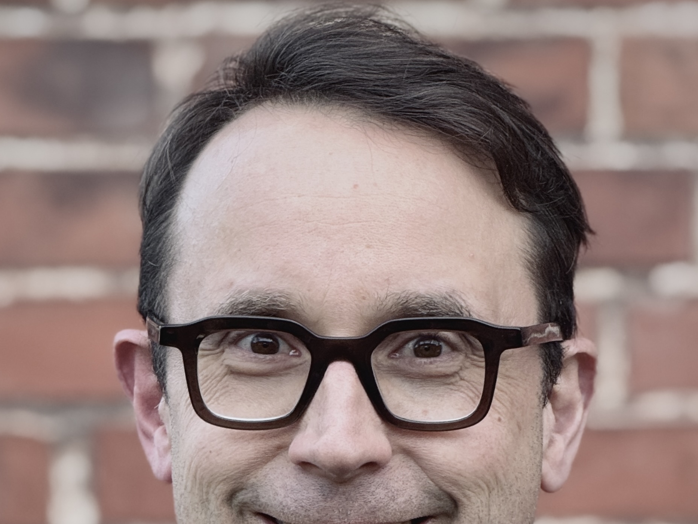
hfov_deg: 12.3
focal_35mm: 161
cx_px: 347
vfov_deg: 9.2
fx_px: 3247
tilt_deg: +1.5
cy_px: 444
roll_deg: +1.3
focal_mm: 15.66
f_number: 2.8
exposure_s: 1/99
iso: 125
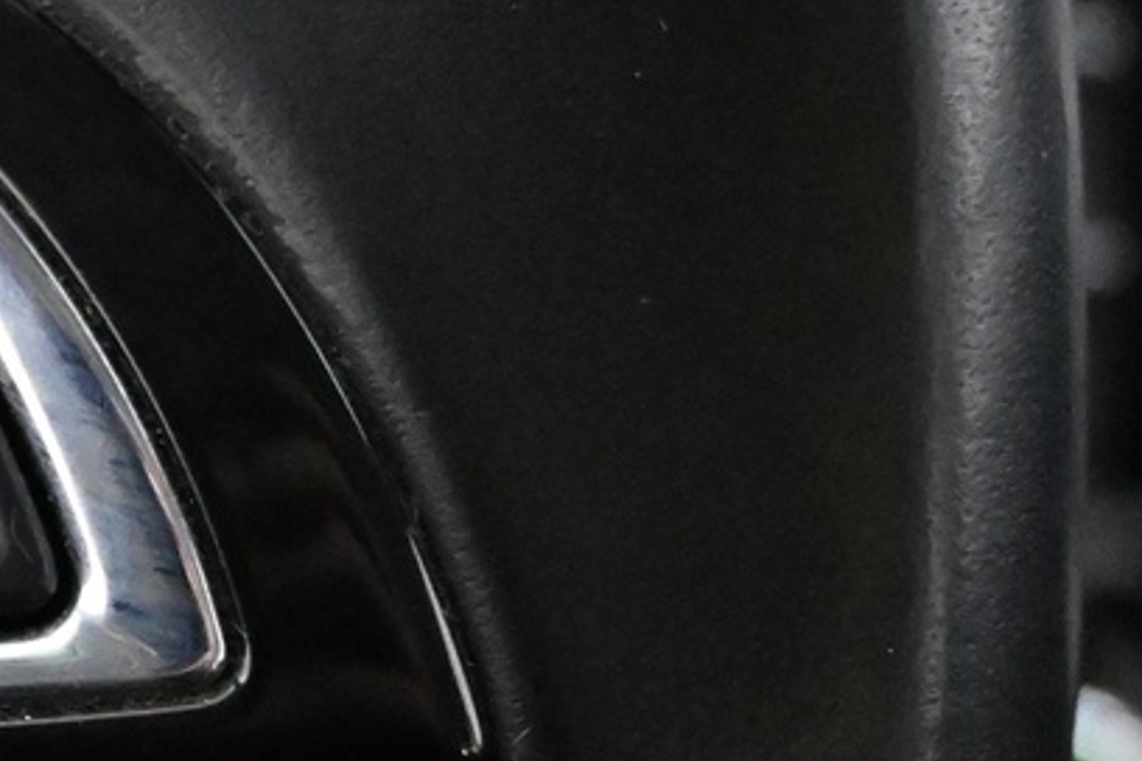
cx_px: -801
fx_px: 4345
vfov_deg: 10.0
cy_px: 344
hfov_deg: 13.6
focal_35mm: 137
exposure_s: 1/40
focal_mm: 23
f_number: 4.2
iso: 10000
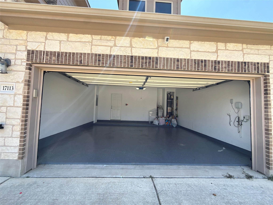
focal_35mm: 14
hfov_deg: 102.1
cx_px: 136
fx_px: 110
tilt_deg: +3.1
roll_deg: -1.1
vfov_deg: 85.7
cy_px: 102
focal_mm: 2.22
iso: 50
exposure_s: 1/518
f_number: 2.2
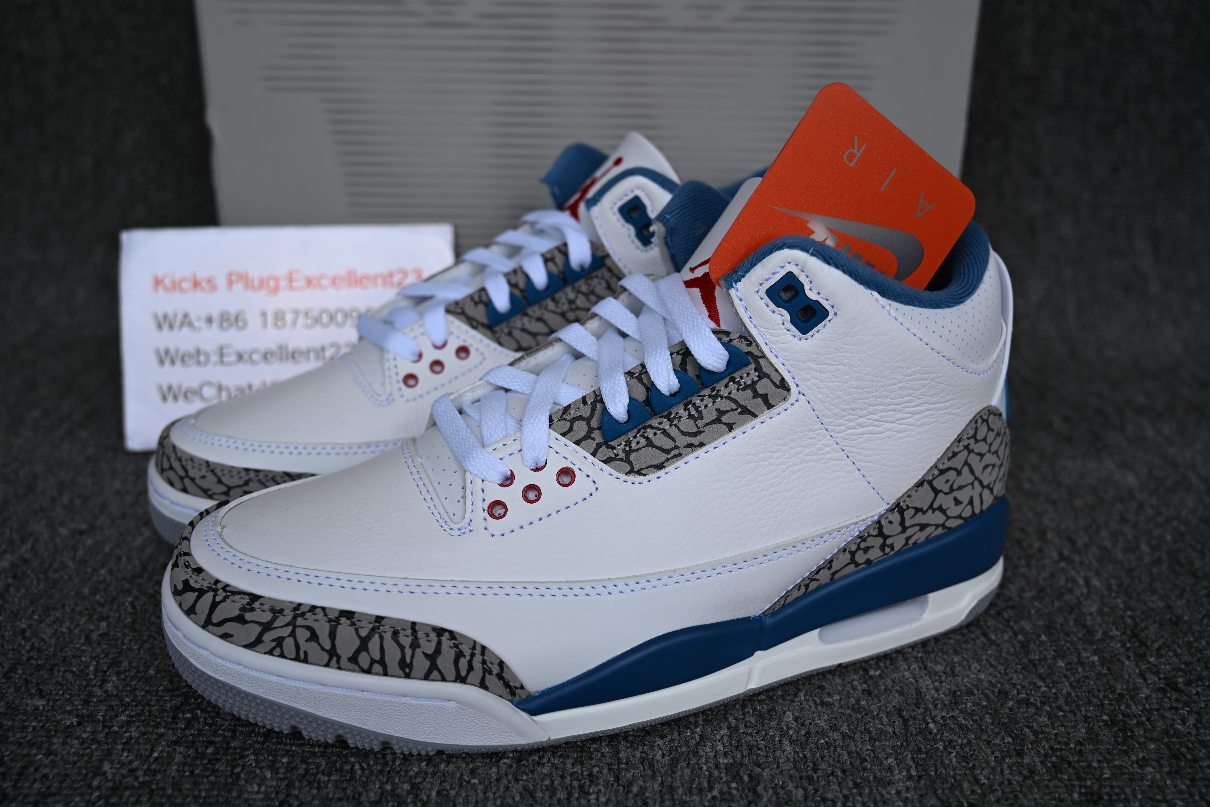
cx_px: 605
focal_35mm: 32
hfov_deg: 58.0
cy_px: 404
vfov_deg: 40.5
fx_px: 1092
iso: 100
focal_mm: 32.5
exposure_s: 1/100
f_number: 5
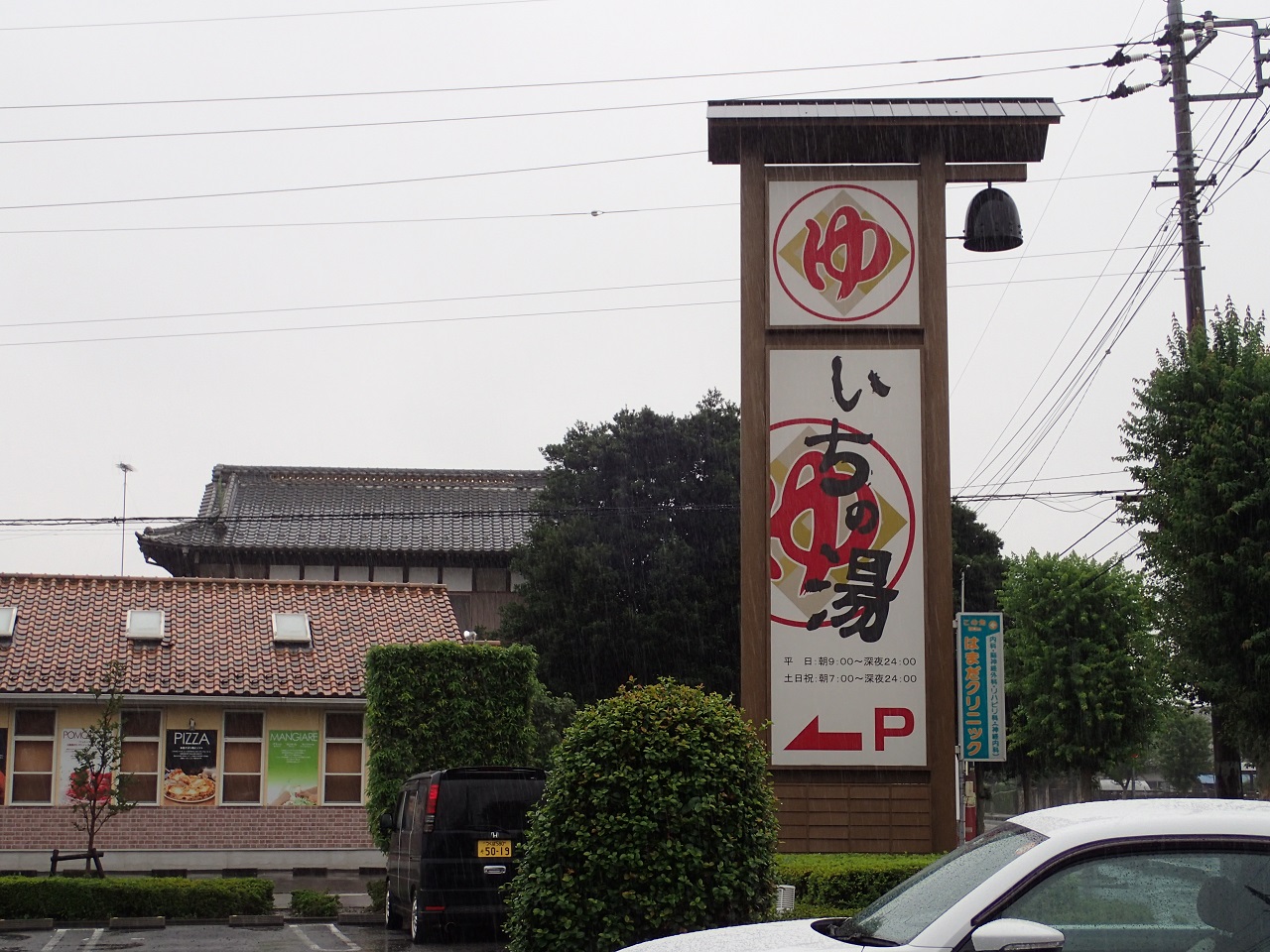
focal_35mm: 53
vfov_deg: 27.5
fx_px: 1944
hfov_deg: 36.2
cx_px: 635
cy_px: 476
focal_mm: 9.61
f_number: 4.5
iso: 100
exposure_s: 1/160
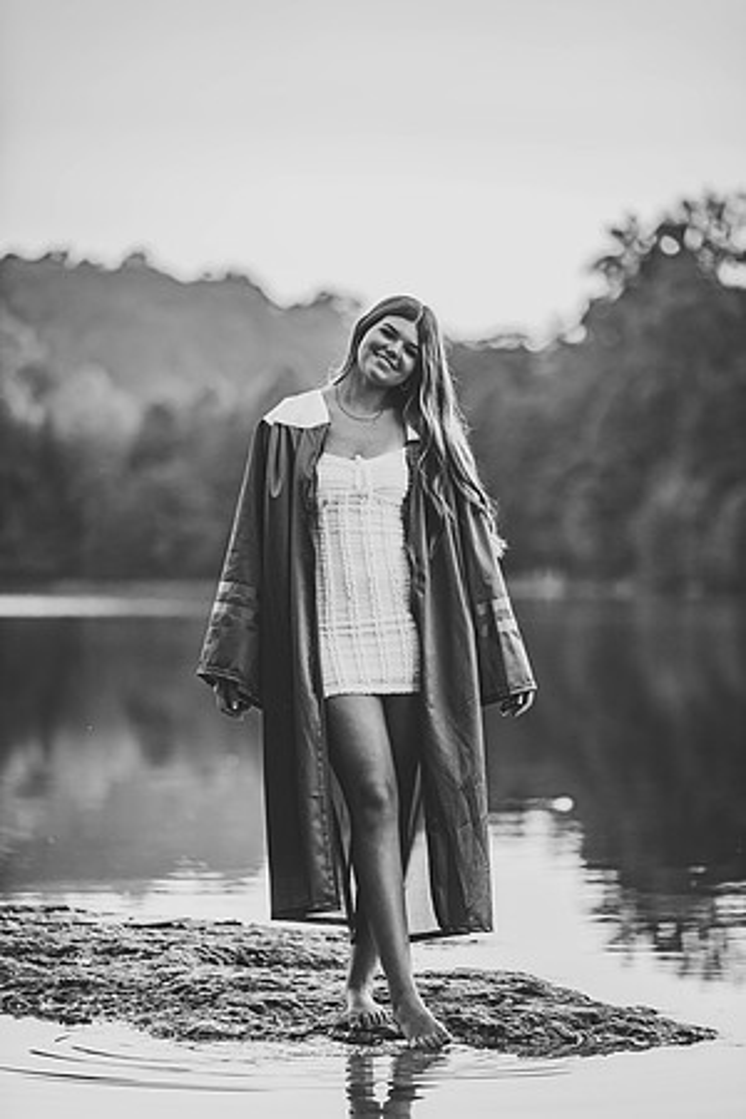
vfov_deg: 14.2
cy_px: 560
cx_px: 373
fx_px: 4507
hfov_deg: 9.5
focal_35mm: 145
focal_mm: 145
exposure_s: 1/2500
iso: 800
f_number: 2.8
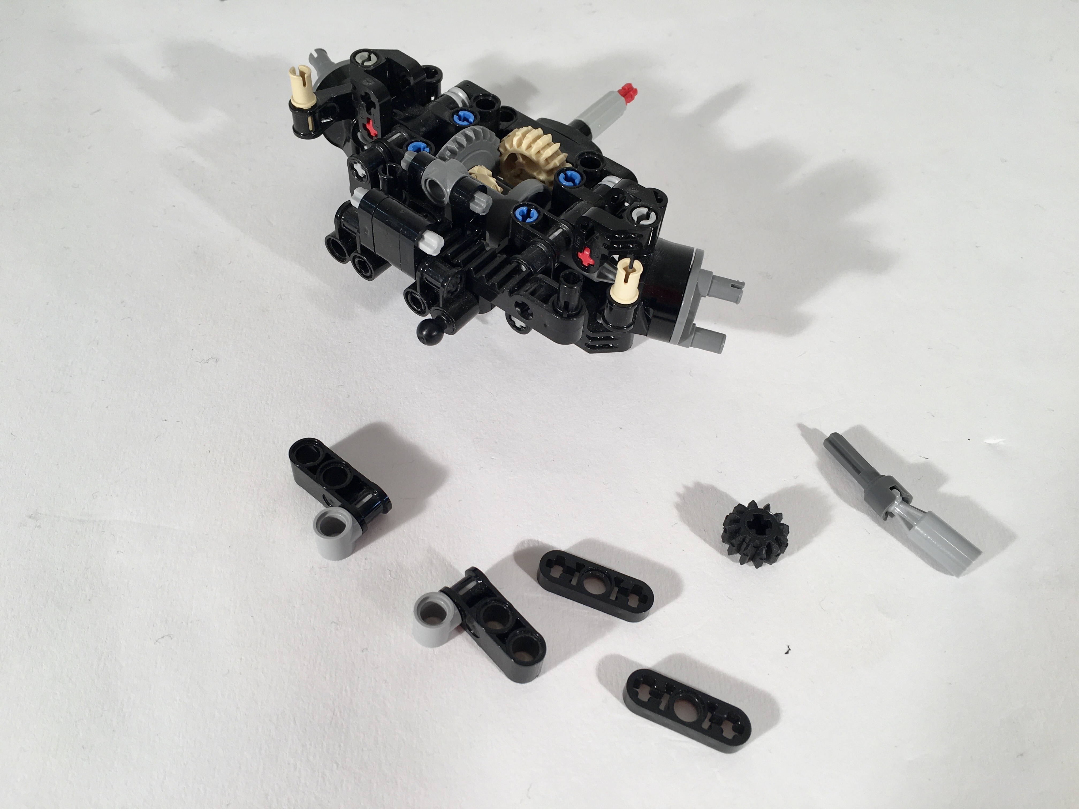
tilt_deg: -51.4
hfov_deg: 61.7
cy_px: 404
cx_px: 540
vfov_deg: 48.2
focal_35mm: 29
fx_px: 904
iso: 25
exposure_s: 1/60
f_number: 2.2
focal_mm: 4.15
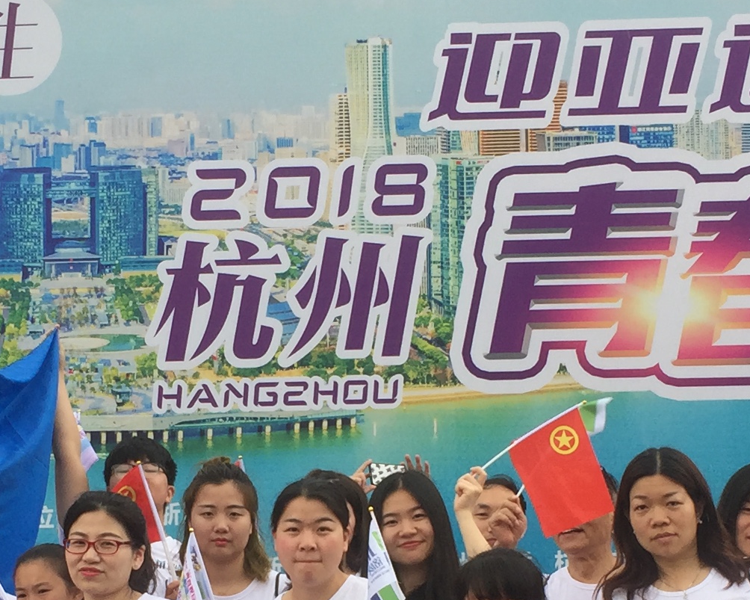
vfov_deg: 16.4
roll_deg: +0.2
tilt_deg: +3.5
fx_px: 2042
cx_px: 305
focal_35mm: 92
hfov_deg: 20.8
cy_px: 587
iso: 32
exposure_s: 1/416
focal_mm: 4.15
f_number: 2.2
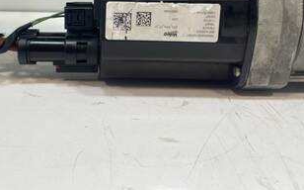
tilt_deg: -15.5
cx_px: 93
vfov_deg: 28.7
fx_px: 356
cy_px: 22
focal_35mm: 43
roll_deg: -0.5
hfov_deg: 45.3
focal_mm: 4.2
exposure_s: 1/100
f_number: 1.6
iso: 100
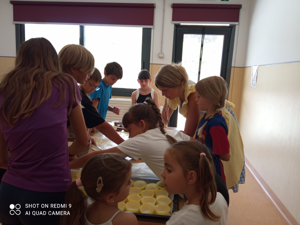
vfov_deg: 51.4
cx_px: 150
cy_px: 112
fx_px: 234
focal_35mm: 27
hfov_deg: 65.3
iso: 131
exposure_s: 1/33.3
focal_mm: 3.79
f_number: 2.2
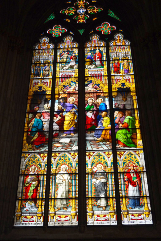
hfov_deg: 30.8
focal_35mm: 44
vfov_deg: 45.0
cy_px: 120
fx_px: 292
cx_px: 80
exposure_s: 1/60
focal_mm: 29
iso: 1000
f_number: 4.5
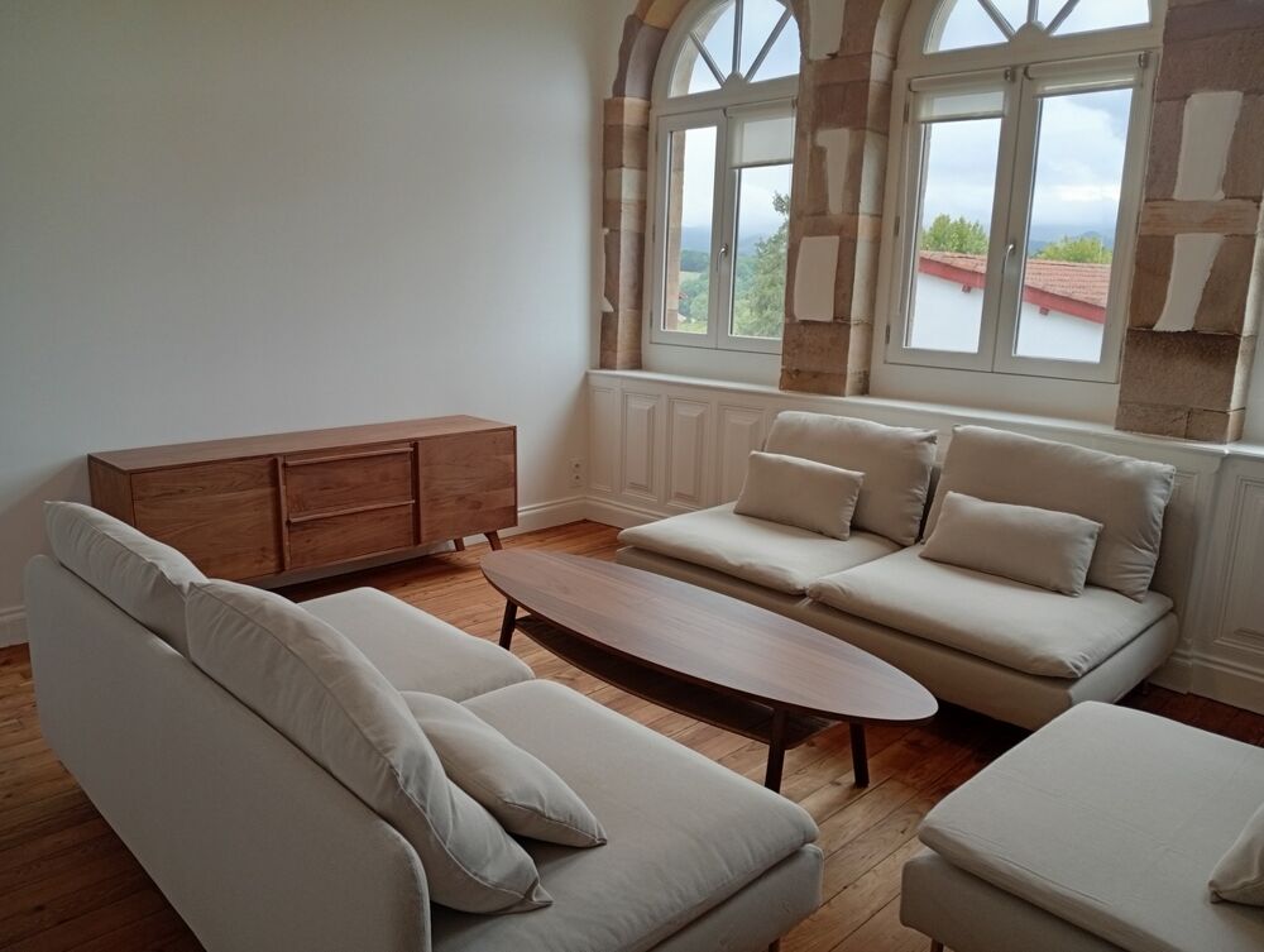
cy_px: 476
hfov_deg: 65.2
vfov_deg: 51.5
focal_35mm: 27
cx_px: 632
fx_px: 987
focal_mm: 3.98
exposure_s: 1/50
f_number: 1.8
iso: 139
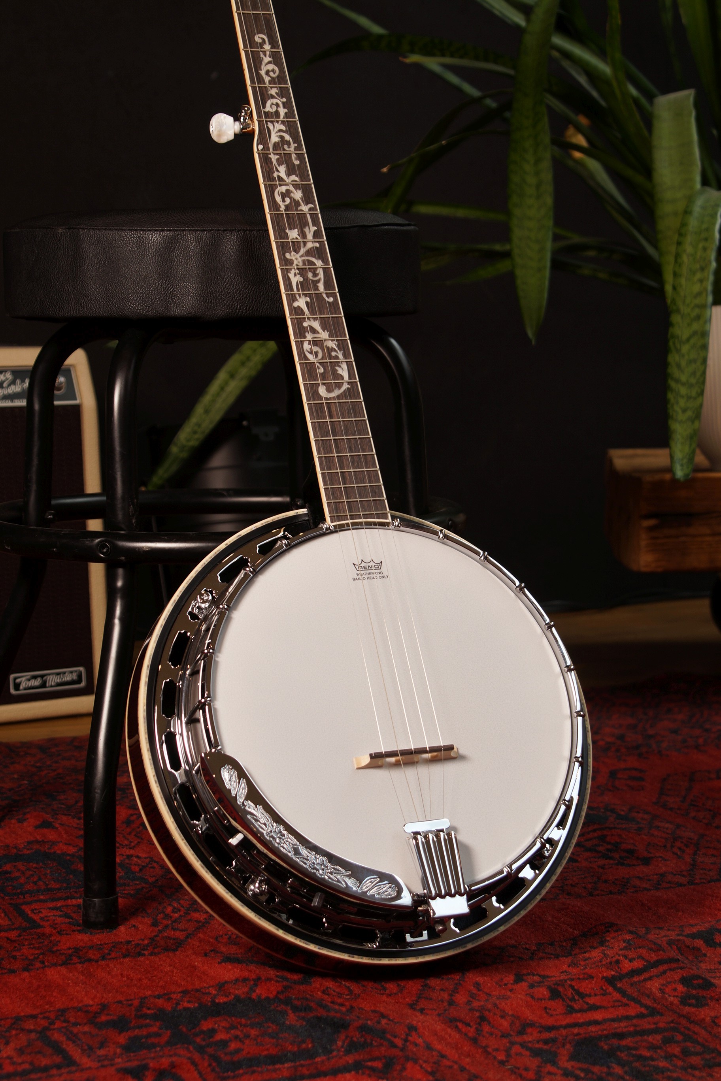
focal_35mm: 75
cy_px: 540
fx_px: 2253
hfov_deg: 18.2
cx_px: 360
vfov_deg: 27.0
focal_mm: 50
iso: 100
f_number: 5.6
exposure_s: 1/15
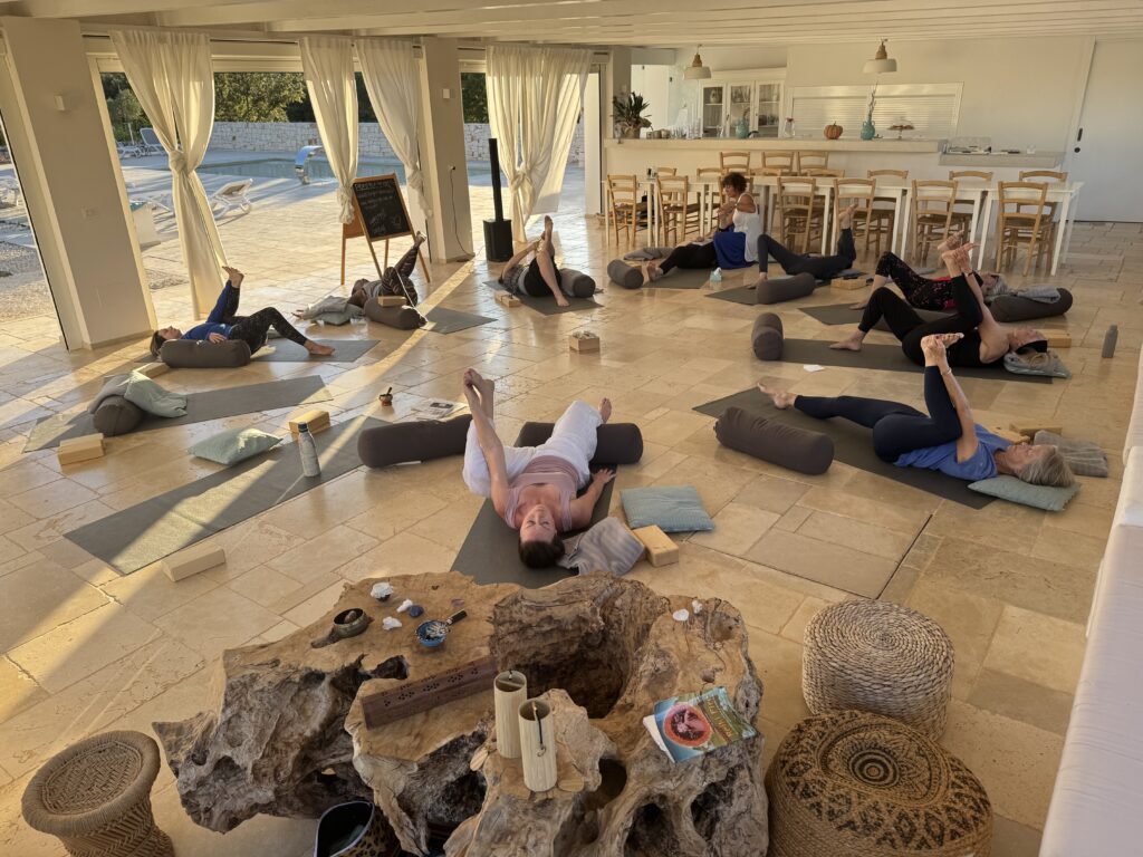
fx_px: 792
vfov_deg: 56.8
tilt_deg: -23.2
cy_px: 428
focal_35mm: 24
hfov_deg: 71.6
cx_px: 572
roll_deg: +2.0
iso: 80
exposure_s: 1/514
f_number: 1.78
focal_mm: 6.76
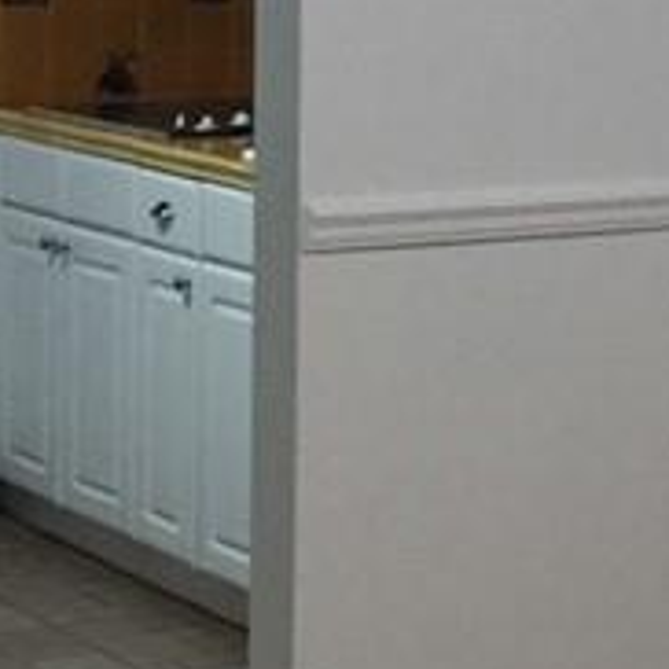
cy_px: 15
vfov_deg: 12.0
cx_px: 985
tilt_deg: -5.1
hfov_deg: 11.6
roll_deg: -2.2
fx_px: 3149
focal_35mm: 144
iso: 160
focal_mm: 4.15
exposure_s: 1/30
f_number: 2.2
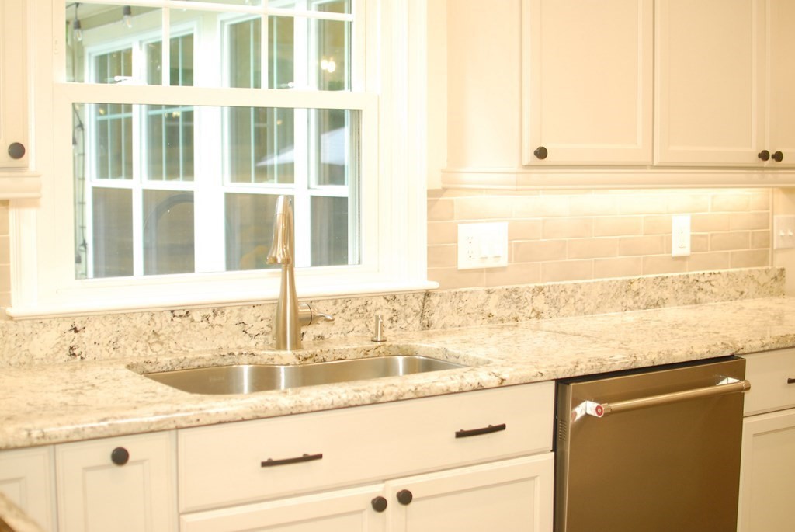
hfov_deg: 37.8
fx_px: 1161
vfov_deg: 25.8
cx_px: 398
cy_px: 266
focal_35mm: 52
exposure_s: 1/125
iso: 500
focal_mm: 35
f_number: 2.5
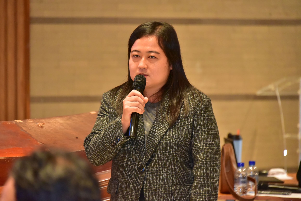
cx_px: 150
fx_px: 2091
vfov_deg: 5.5
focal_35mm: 250
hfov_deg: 8.2
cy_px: 100
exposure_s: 1/100
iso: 8000
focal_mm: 250
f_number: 5.6
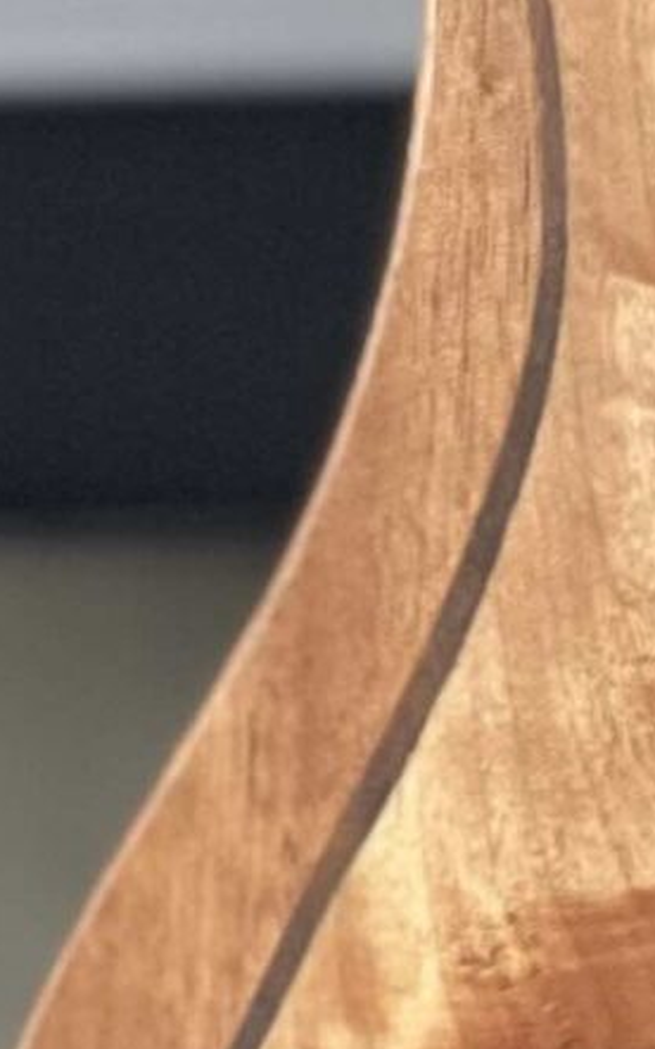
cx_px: 1505
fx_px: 13518
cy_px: 339
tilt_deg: -9.2
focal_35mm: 473
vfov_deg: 4.4
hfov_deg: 2.8
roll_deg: +1.5
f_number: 2.8
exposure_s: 1/109
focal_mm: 9
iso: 250
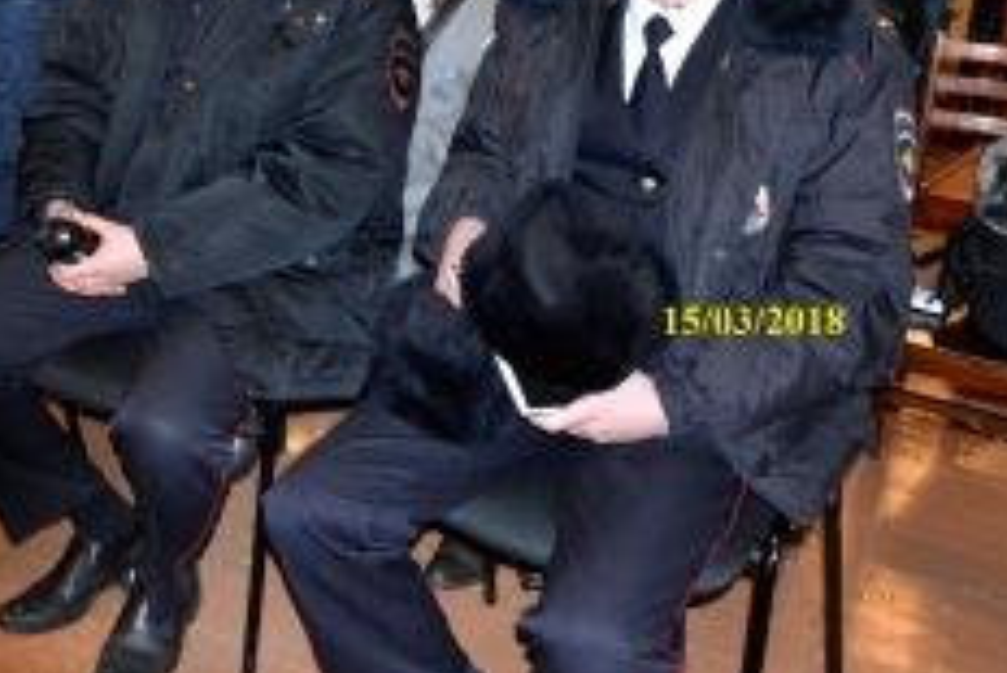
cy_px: 33
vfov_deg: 22.7
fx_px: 1623
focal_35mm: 58
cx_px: 130
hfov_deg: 33.0
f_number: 3.5
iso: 3200
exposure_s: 1/60
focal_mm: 20
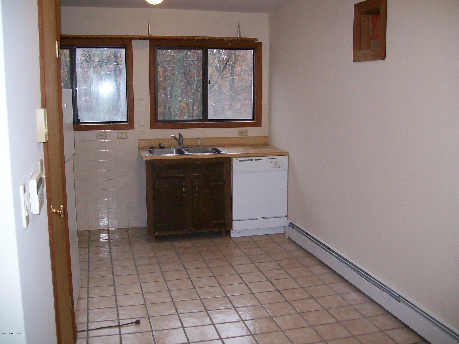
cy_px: 172
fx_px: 477
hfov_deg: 51.4
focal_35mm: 36
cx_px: 230
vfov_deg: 39.7
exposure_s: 1/64
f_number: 2.7
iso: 200
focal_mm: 6
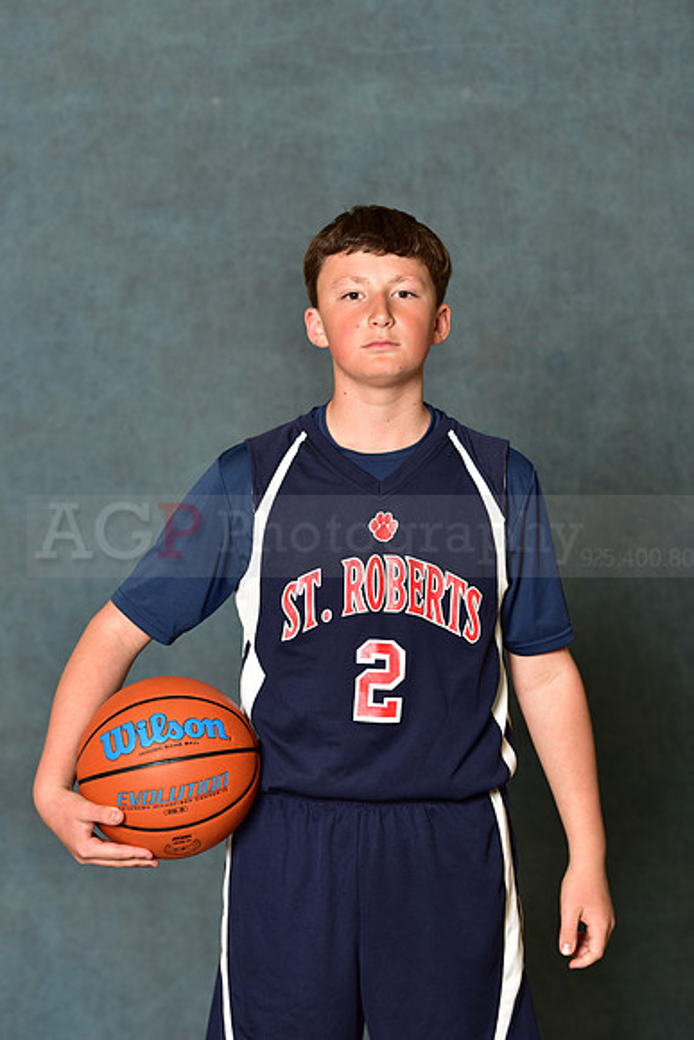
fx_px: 2948
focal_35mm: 102
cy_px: 520
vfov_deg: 20.0
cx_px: 347
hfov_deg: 13.4
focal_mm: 102
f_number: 4.5
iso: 320
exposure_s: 1/200
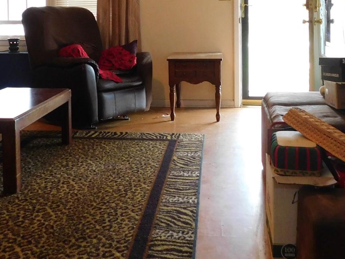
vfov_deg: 27.8
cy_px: 17
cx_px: 157
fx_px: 498
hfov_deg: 38.1
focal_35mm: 50
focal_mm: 4
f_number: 3
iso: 400
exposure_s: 1/25
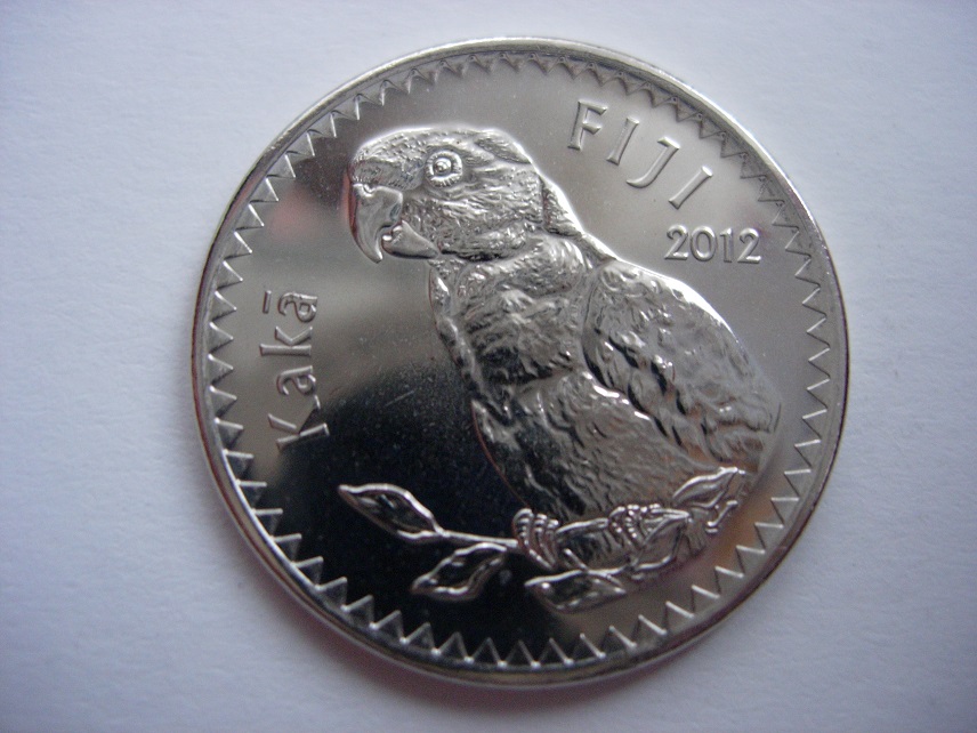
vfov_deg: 37.7
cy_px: 366
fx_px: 1073
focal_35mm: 38
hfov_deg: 49.0
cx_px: 488
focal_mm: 7.8
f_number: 2.8
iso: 200
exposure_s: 1/23.9
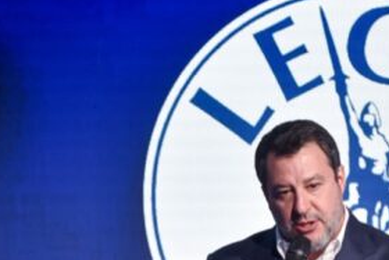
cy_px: 243
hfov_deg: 3.8
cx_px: 296
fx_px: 5924
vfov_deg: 2.5
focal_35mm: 548
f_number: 3.5
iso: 640
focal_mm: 200
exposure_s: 1/400
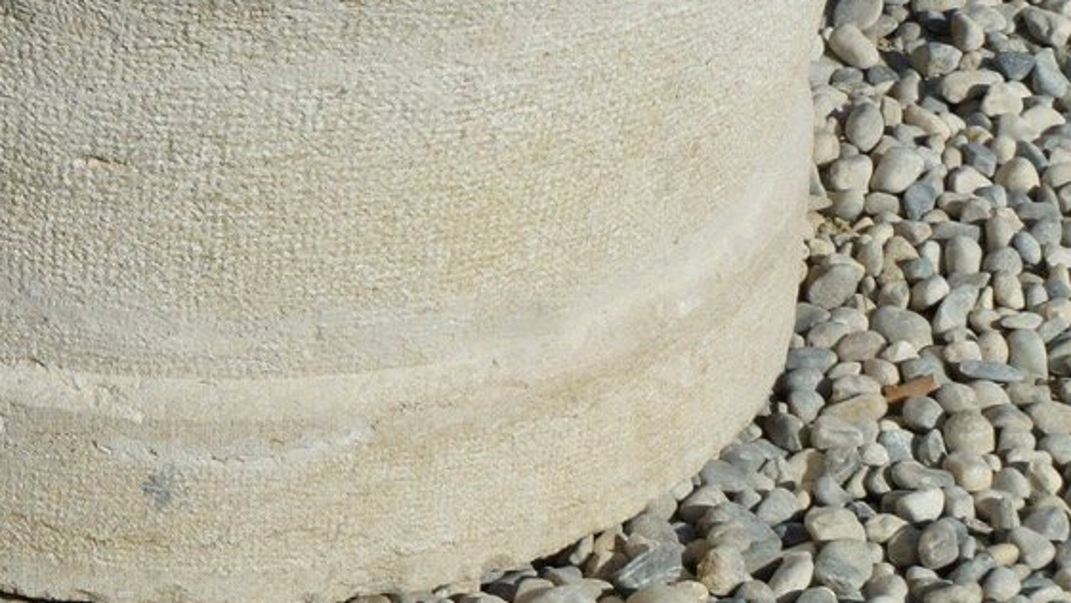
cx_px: 105
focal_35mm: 191
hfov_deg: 11.2
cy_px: -145
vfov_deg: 6.3
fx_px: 5426
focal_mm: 14.8
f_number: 4.8
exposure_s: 1/1300
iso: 100
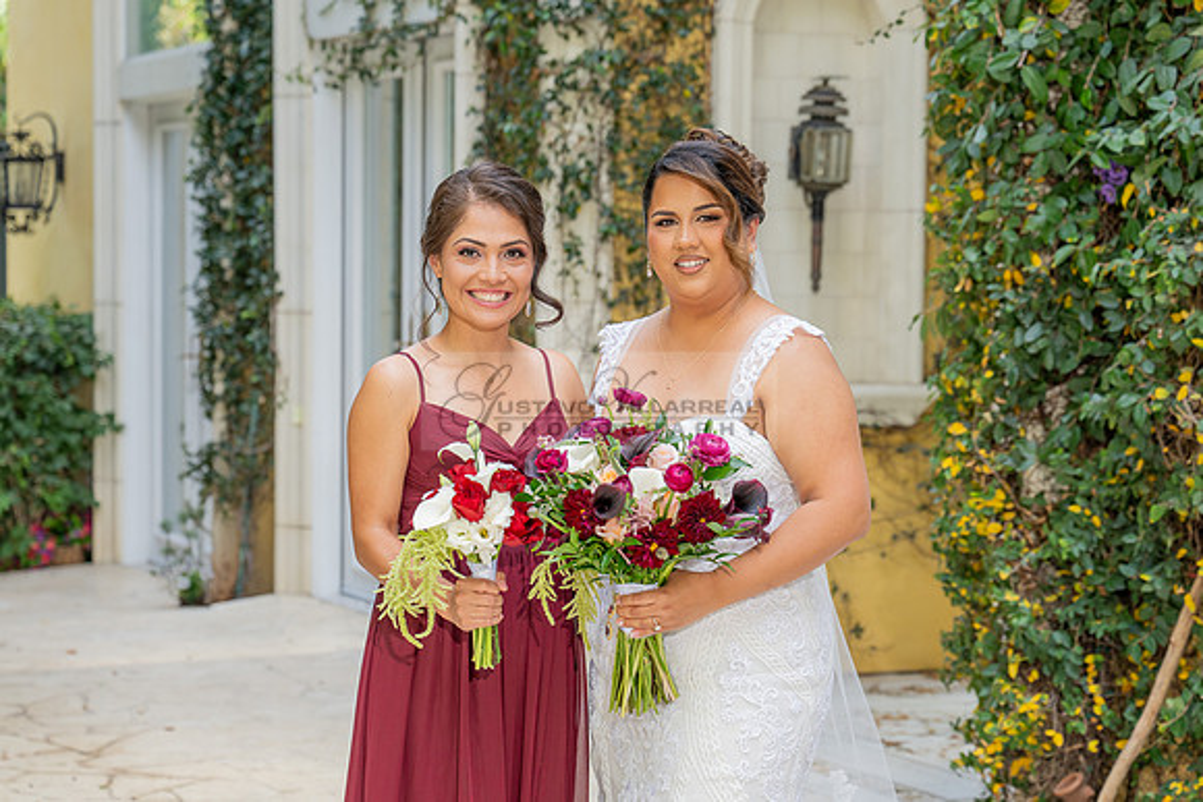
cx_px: 605
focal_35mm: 91
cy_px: 492
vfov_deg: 15.1
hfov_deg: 22.4
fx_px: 3035
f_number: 4
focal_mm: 70
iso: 200
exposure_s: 1/200
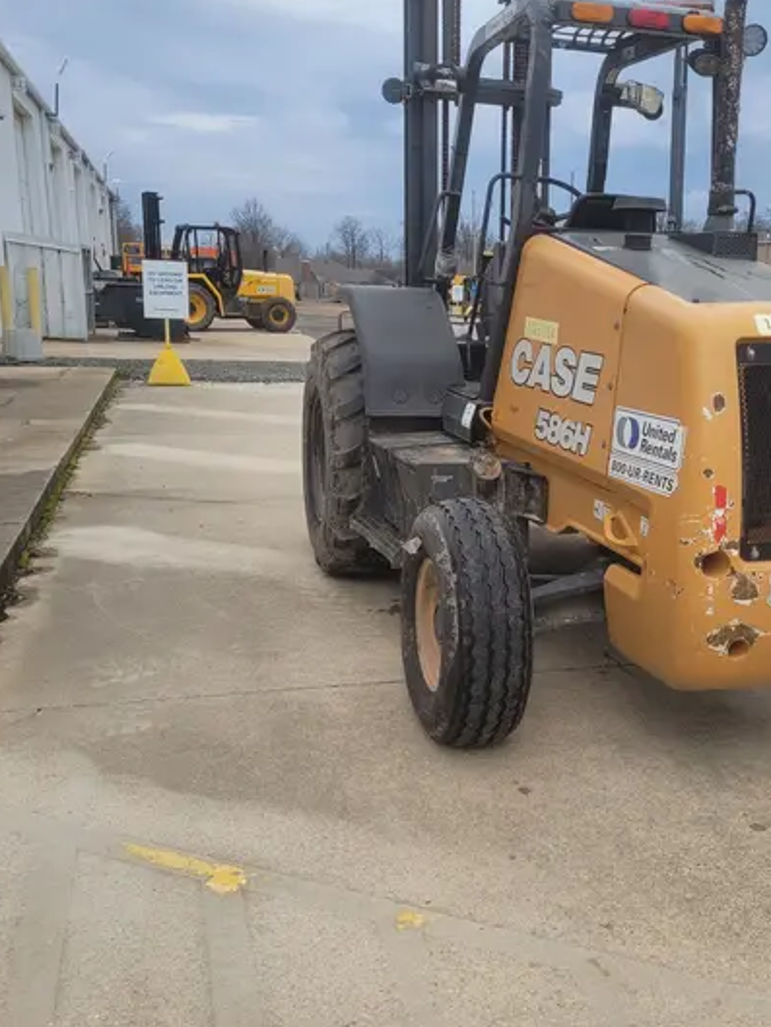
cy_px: 543
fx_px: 1069
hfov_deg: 39.3
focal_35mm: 36
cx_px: 507
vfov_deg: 51.3
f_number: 1.8
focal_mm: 5.4
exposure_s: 1/690
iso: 40
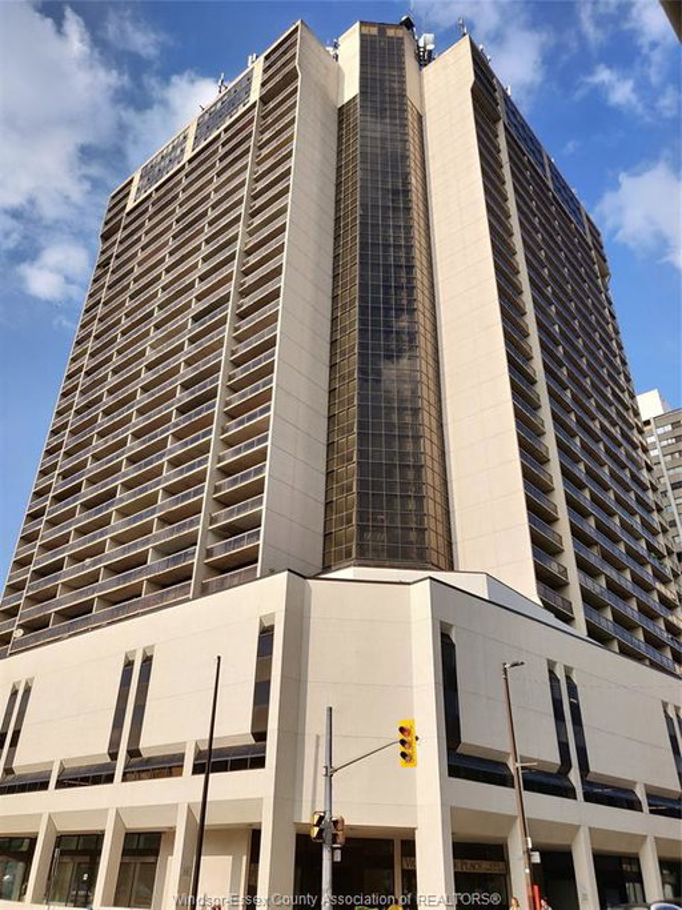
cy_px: 455
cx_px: 341
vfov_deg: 69.4
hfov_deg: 54.9
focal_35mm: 25
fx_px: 657
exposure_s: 1/2000
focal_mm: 4.25
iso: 100
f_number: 1.7
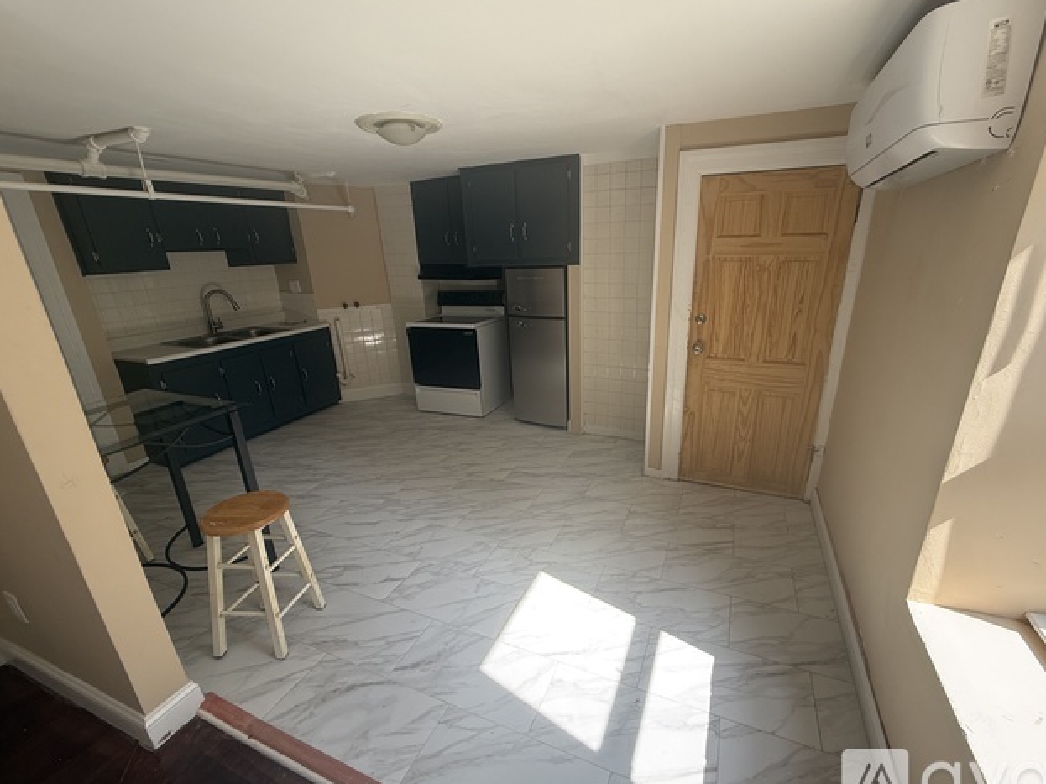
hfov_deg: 98.1
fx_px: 453
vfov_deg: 81.7
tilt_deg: -18.0
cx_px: 553
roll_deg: +1.6
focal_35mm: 15
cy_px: 396
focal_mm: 2.22
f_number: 2.2
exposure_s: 1/99
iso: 64
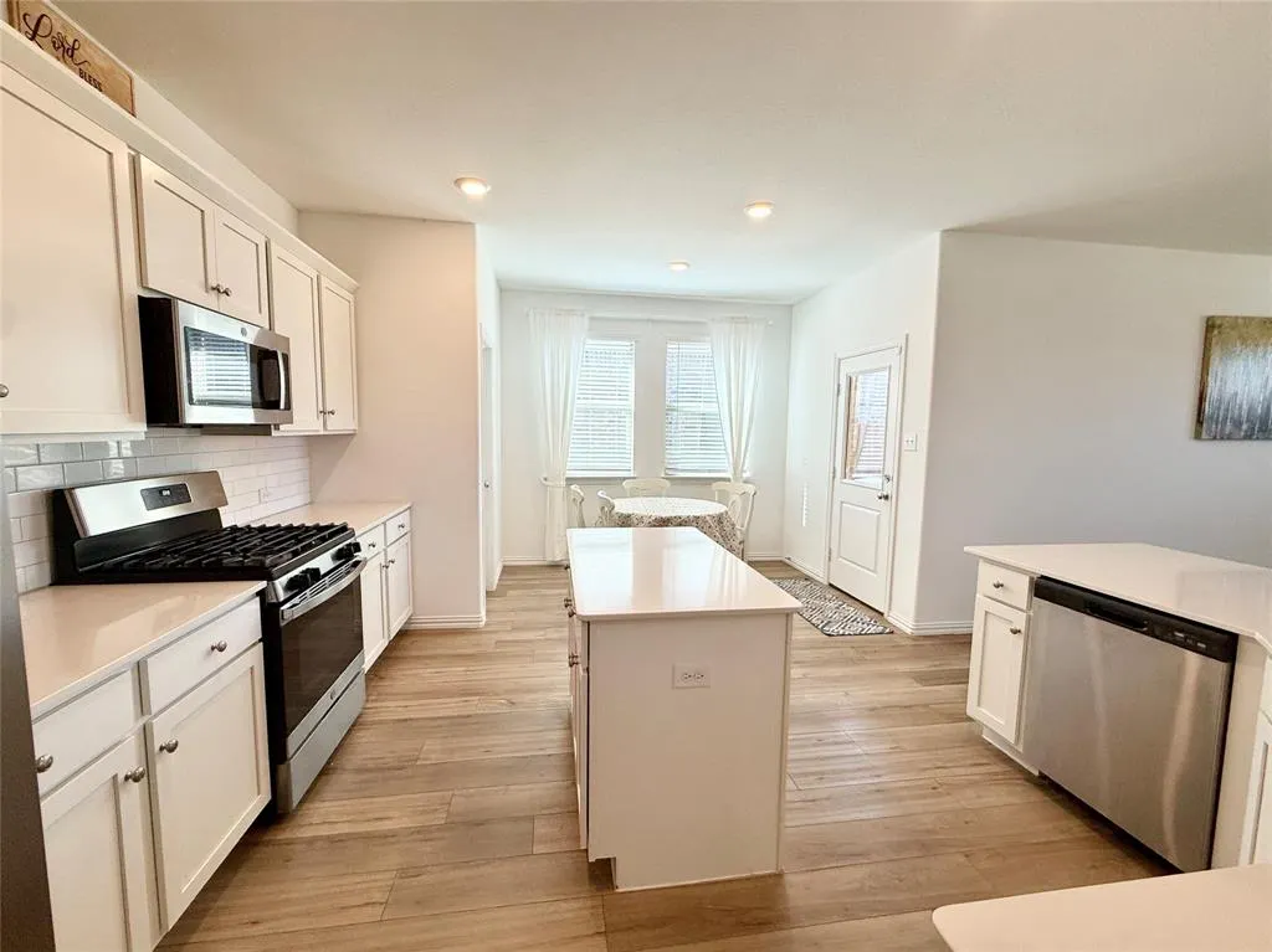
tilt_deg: -3.7
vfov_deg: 85.6
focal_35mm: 14
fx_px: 514
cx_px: 636
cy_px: 476
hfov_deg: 102.1
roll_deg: -1.2
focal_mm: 2.22
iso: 64
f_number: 2.2
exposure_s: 1/126
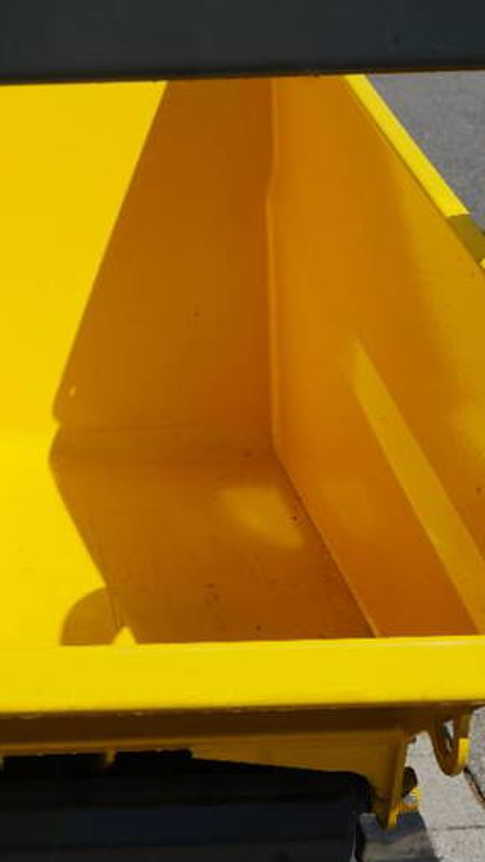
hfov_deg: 17.7
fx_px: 1507
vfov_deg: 31.9
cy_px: 411
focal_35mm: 66
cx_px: -44
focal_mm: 25
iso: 100
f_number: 8
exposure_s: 1/800
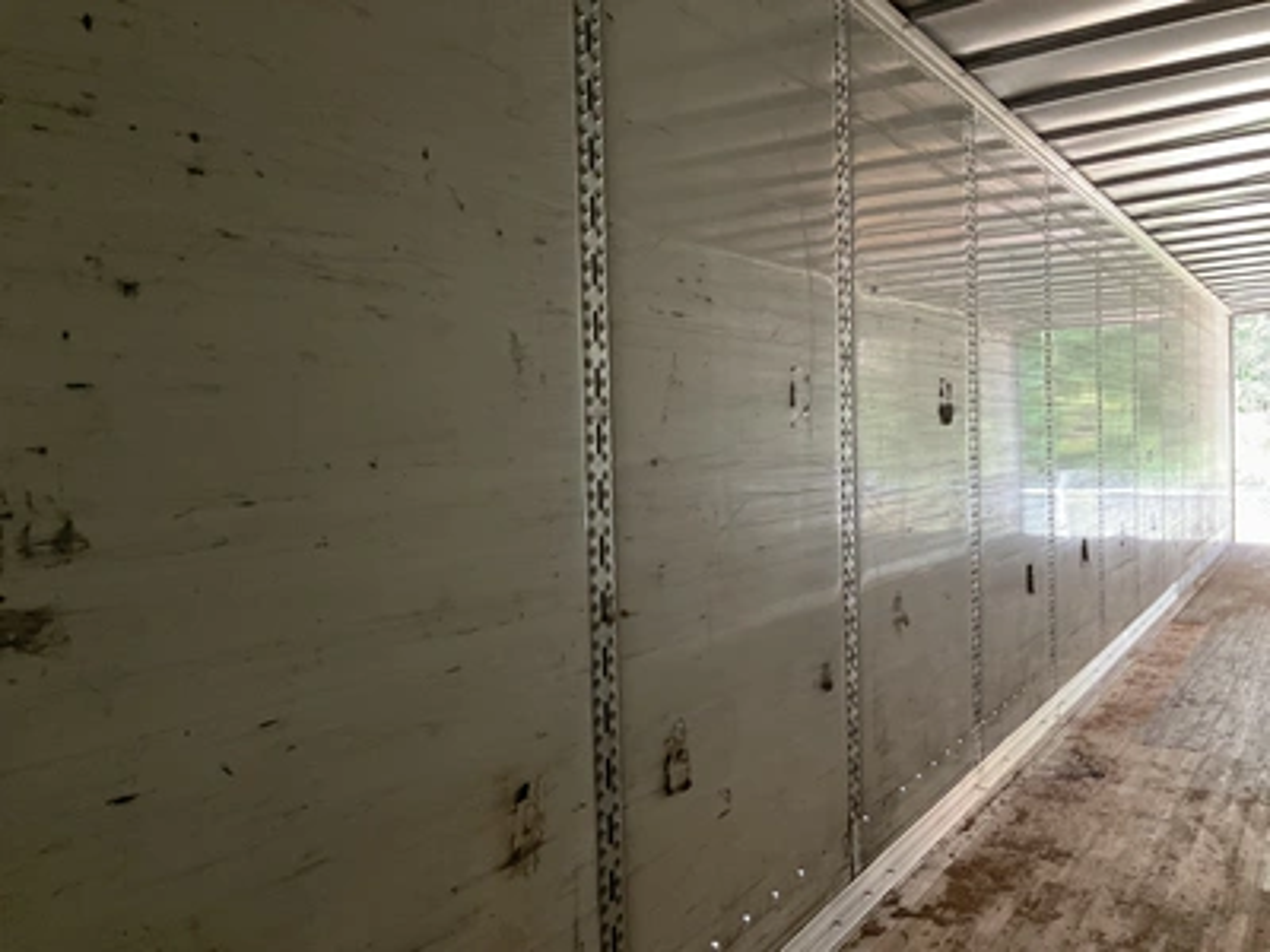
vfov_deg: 48.2
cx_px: 635
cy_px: 476
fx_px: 1064
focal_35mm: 29
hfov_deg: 61.7
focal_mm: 3
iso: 320
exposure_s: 1/43
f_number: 1.8
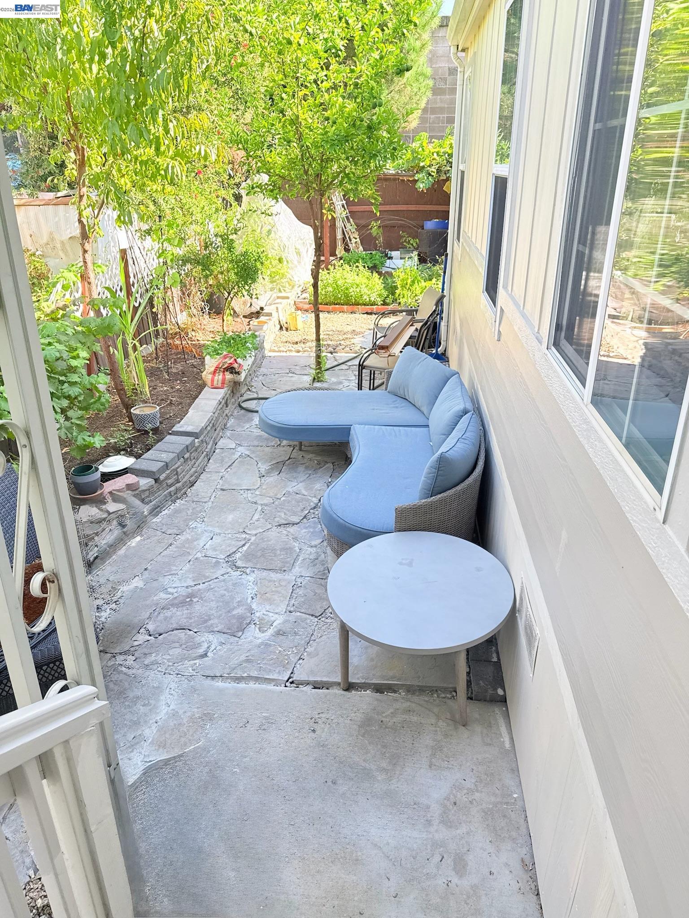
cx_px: 344
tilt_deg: -24.6
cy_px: 459
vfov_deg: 71.6
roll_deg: +2.8
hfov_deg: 56.8
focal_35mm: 24
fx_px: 637
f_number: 1.78
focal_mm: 6.76
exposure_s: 1/521
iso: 80
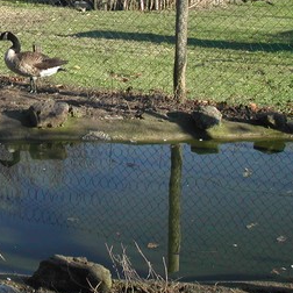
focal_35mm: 80
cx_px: 63
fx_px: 766
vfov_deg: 21.3
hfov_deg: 21.4
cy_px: 49
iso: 100
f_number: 7.6
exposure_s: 1/86.2
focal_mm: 8
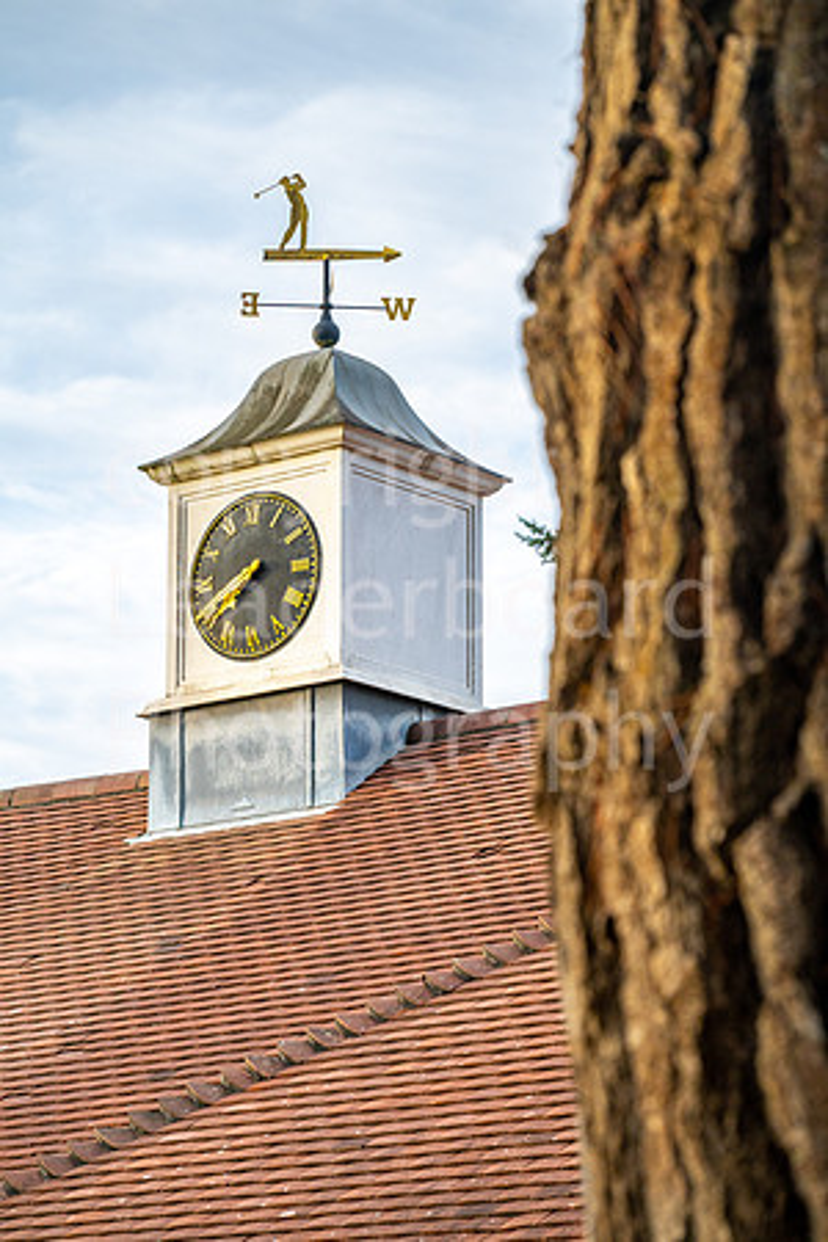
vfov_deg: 17.1
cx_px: 414
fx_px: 4140
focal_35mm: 120
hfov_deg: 11.4
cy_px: 621
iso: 500
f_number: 6.3
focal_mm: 120
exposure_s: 1/640
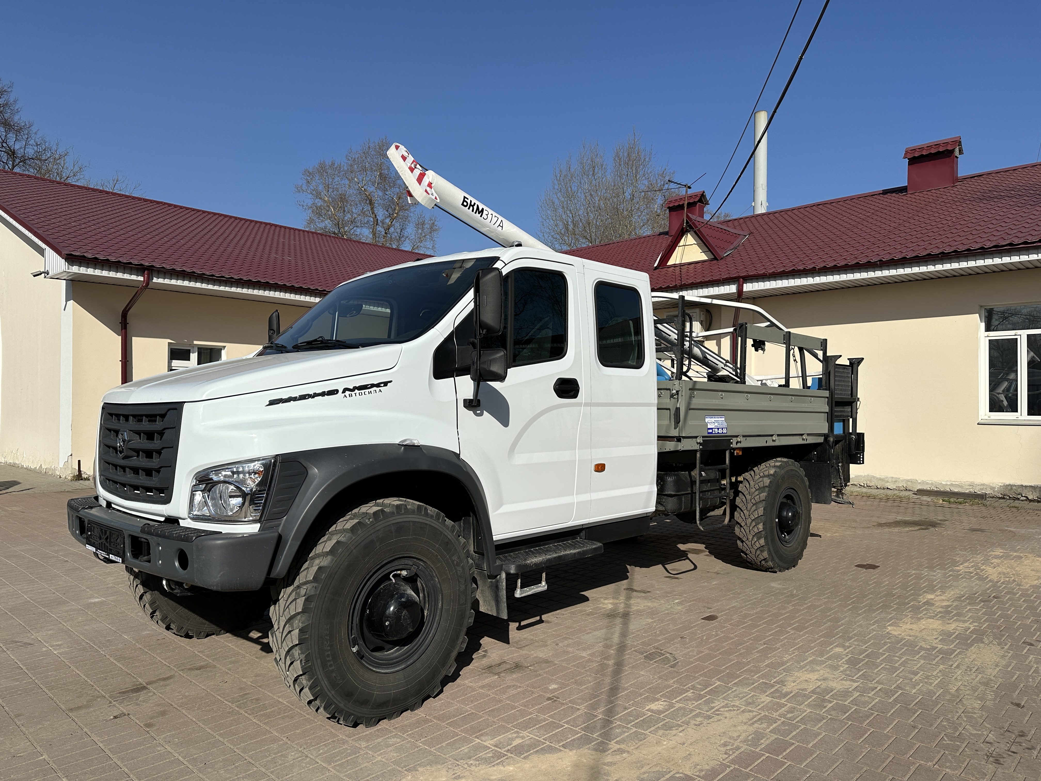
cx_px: 520
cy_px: 390
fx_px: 722
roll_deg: -0.3
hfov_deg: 71.6
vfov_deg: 56.8
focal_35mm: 24
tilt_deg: +1.4
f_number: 1.78
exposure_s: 1/8197
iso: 80
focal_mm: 6.86
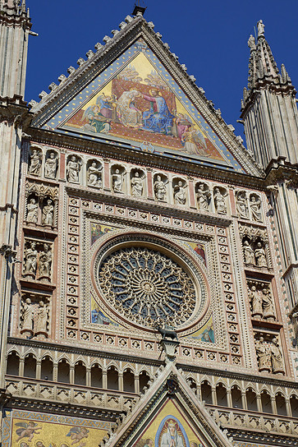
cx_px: 149
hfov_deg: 17.1
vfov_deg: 25.4
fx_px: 993
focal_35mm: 80
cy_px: 231
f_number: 13
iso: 100
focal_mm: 50
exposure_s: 1/250
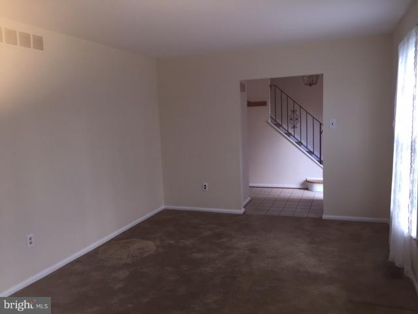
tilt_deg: -6.6
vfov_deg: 48.2
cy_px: 157
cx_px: 209
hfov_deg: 61.7
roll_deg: +1.9
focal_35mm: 29
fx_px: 350
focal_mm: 4.15
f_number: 2.2
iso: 50
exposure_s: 1/30
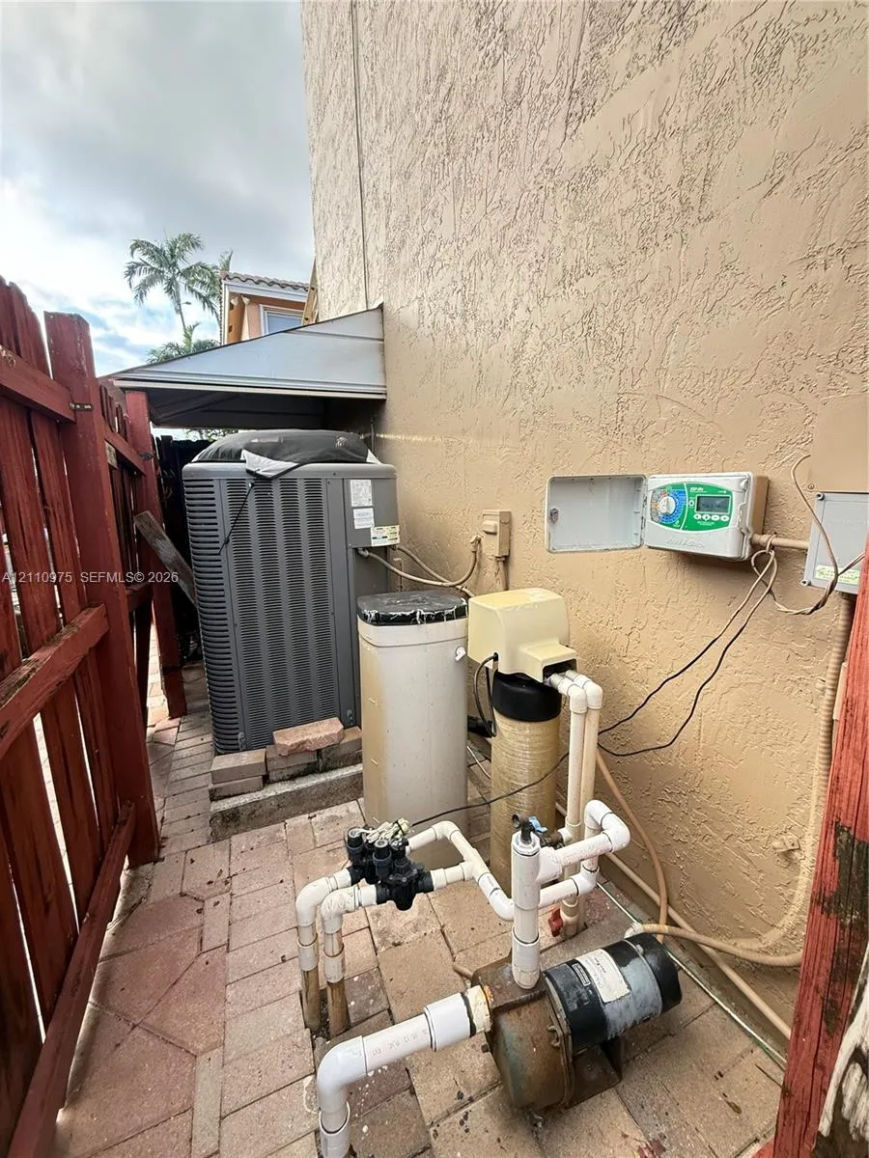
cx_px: 434
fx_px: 469
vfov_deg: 102.1
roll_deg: +0.6
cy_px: 579
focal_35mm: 14
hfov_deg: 85.7
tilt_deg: -9.7
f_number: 2.2
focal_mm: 2.22
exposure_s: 1/99
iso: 200
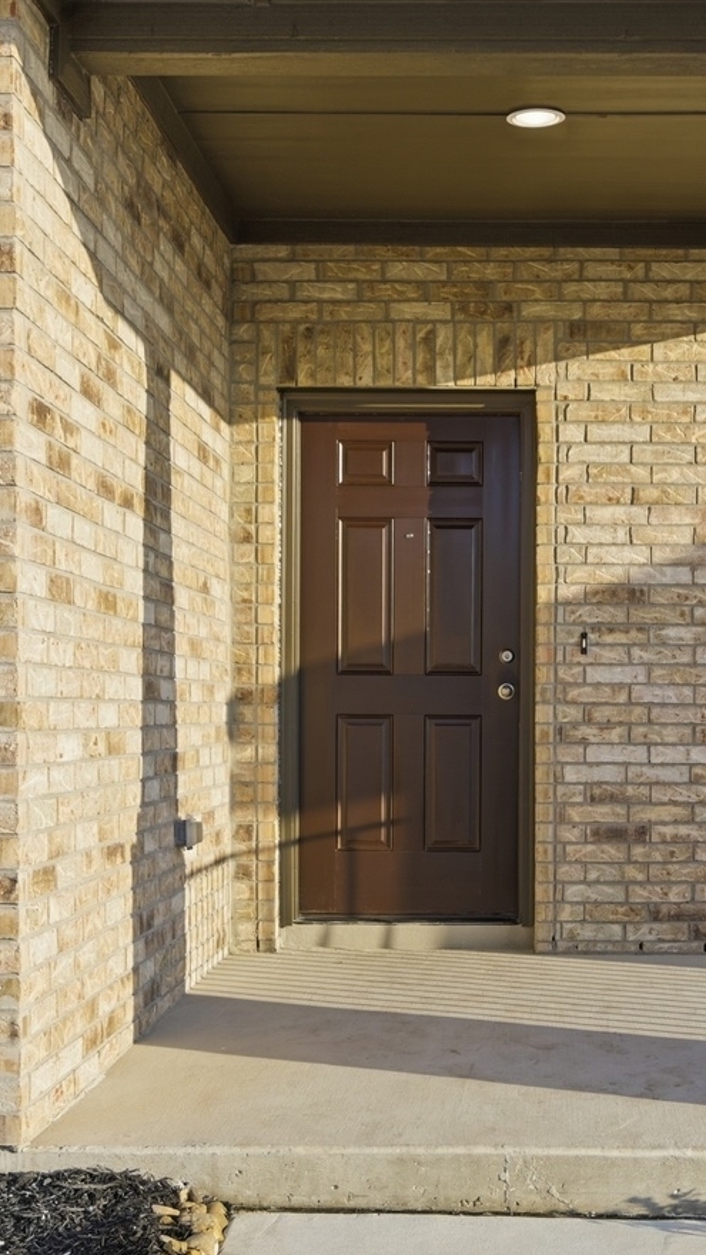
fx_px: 1797
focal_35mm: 54
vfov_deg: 38.4
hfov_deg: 22.1
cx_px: 514
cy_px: 740
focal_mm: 28
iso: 320
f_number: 14
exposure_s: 1/1000
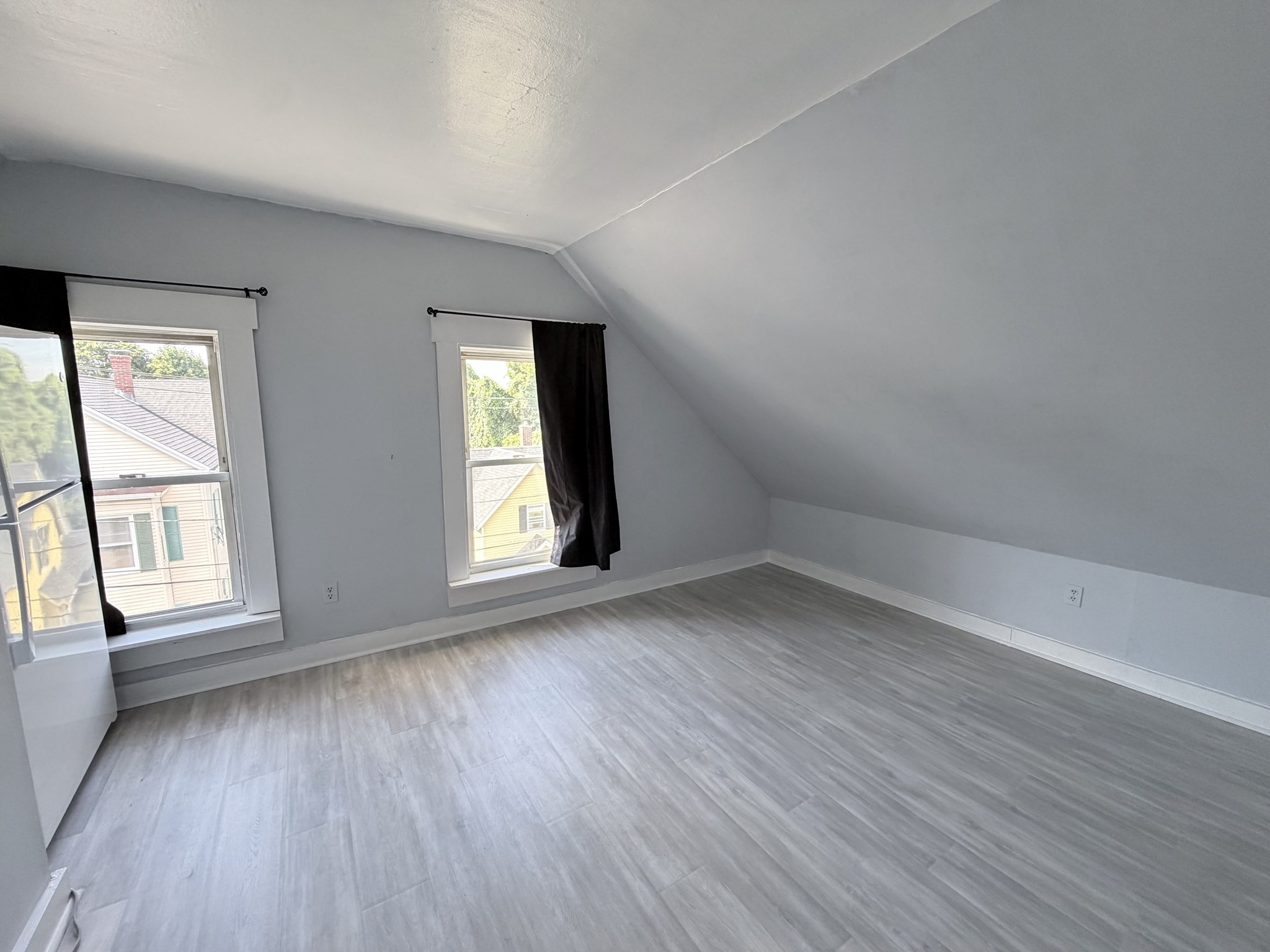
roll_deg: +0.4
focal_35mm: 14
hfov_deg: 102.1
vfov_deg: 85.7
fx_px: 514
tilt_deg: -8.7
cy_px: 476
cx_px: 635
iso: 160
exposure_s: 1/121
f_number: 2.2
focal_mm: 2.22
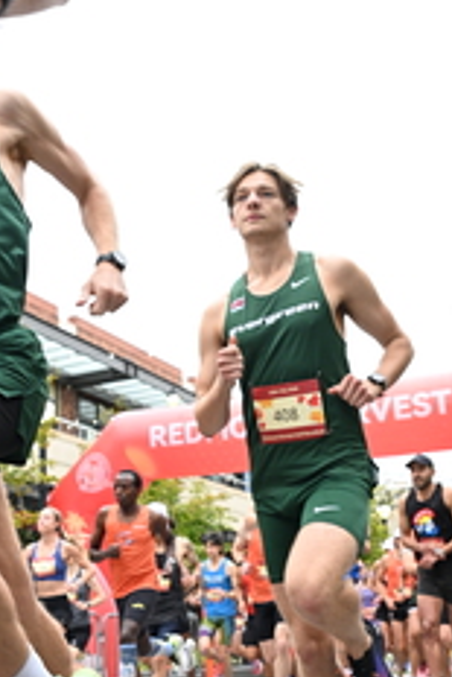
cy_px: 423
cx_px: 165
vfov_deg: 34.8
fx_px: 1072
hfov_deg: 23.7
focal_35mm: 57
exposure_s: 1/640
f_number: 4
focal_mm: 24
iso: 2000
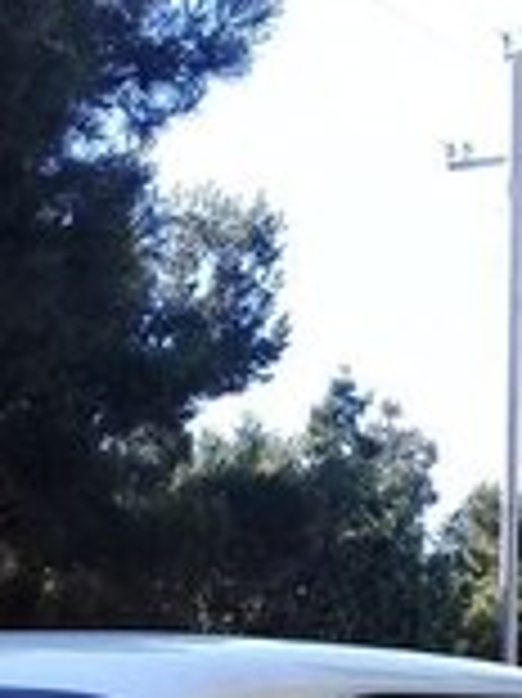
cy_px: 1072
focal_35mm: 99
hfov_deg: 14.9
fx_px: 1993
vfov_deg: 17.6
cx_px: 153
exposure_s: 1/323
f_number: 2.2
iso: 50
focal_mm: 3.3
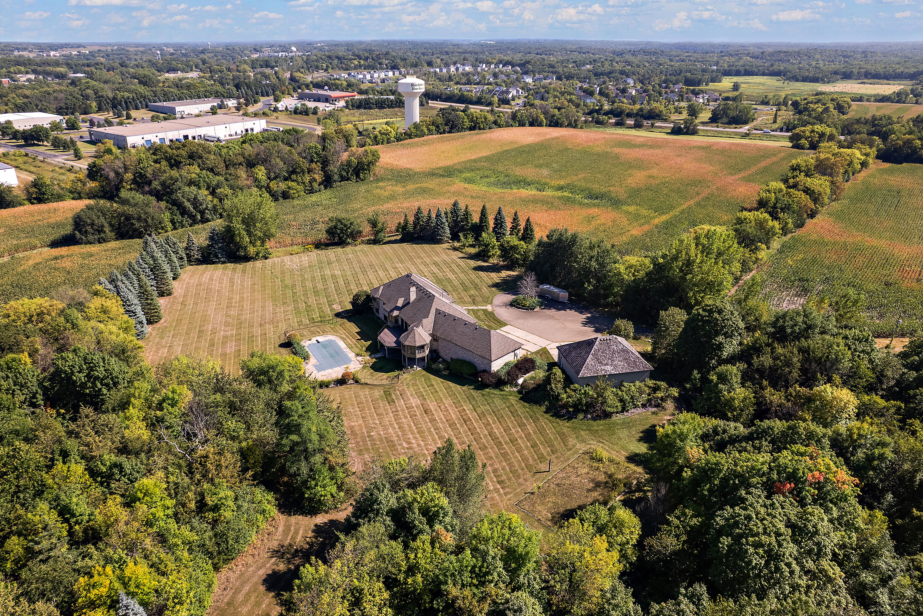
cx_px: 453
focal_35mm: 23
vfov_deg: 55.1
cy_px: 297
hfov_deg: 76.1
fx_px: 590
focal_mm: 8.38
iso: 100
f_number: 2.8
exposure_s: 1/40
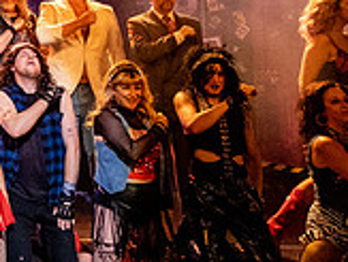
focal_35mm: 79
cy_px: -104
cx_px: -203
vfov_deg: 17.3
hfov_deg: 20.4
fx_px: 796
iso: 2500
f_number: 4
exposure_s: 1/250
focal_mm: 10
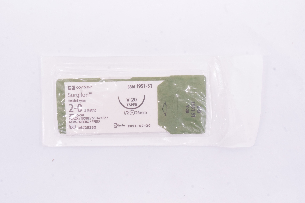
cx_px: 152
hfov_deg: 41.2
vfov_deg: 28.0
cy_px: 102
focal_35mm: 48
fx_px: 406
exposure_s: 1/25
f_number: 18
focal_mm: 32
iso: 1600
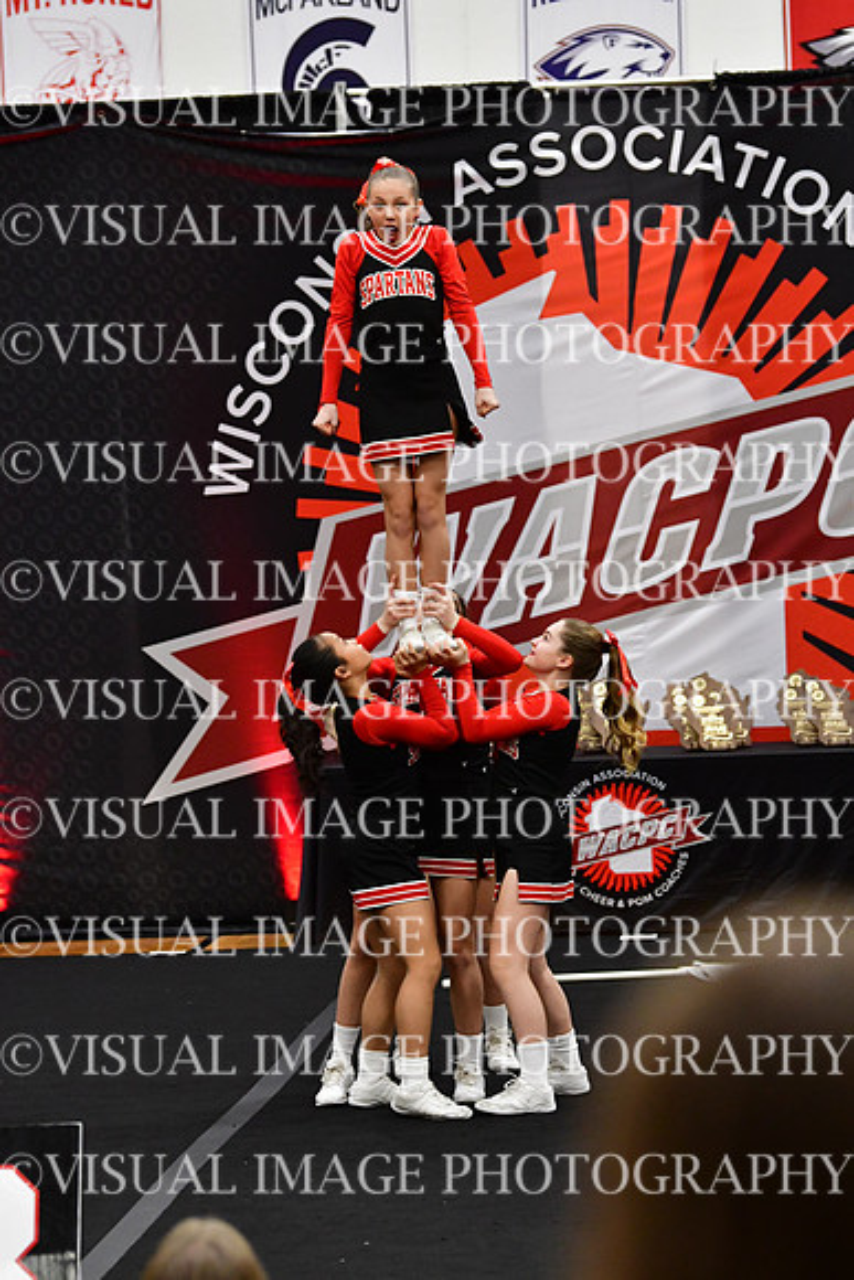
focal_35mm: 174
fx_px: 6187
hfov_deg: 7.9
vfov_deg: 11.8
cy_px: 640
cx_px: 427
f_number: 3.5
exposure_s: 1/500
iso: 4000
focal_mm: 116
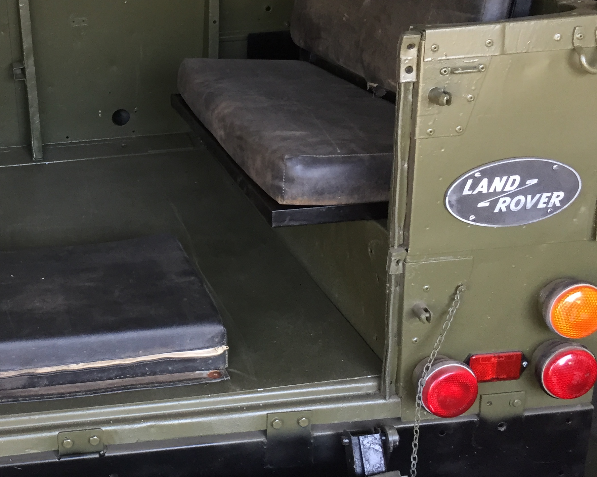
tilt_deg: -18.0
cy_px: 213
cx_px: 77
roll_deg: +1.5
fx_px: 919
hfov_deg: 34.3
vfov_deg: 29.1
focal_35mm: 52
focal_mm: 4.15
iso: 64
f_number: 2.2
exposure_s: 1/33
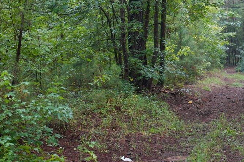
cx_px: 181
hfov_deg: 19.0
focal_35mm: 107
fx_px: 725
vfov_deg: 12.8
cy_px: 48
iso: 125
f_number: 2.8
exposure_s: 1/40
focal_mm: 35
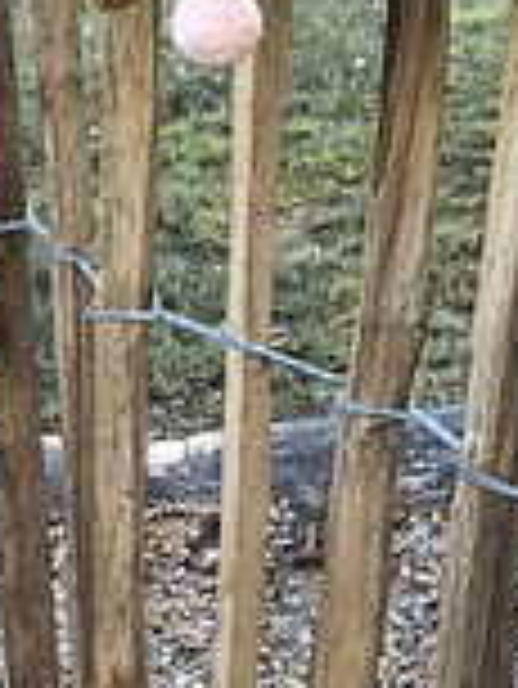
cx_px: 509
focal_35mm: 117
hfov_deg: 12.5
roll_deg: +2.3
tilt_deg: -14.5
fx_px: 2331
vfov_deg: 16.7
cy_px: 126
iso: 25
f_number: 1.8
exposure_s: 1/120
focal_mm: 3.99
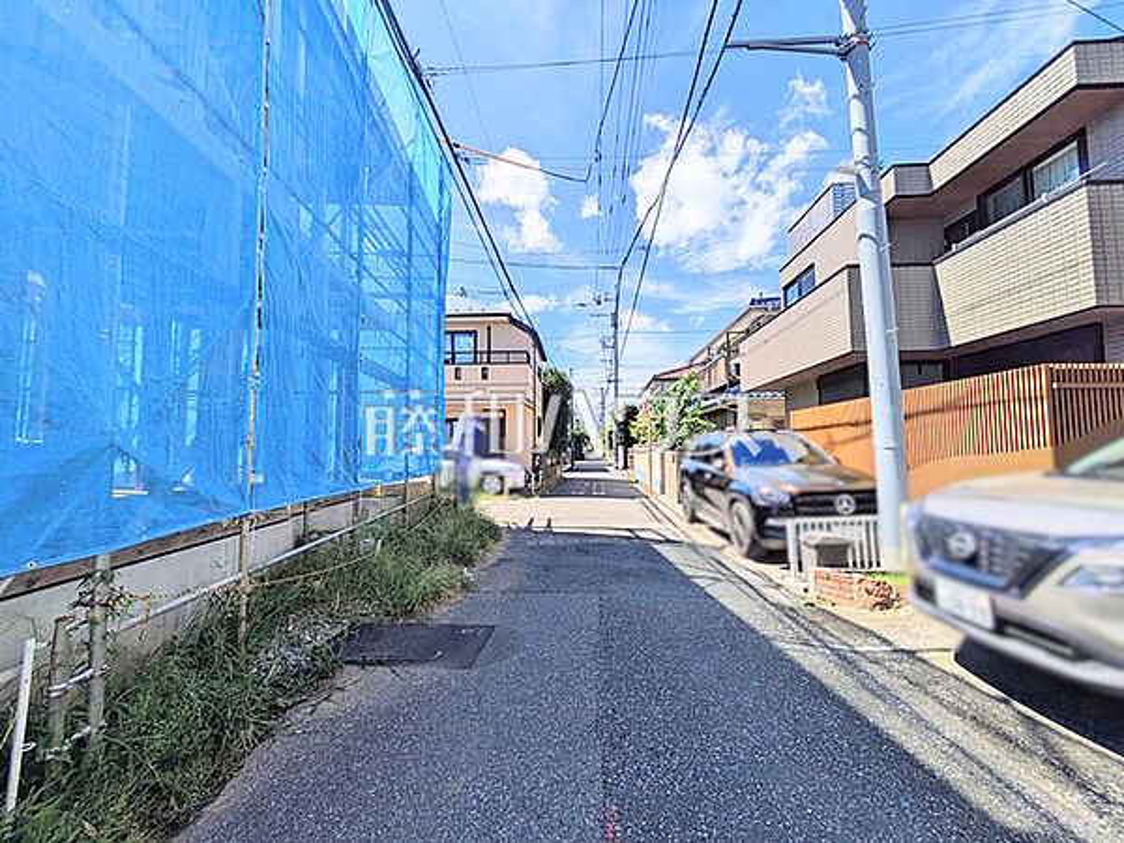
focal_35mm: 14
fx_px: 455
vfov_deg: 85.7
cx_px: 562
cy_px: 422
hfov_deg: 102.1
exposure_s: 1/1923
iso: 48
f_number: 2.2
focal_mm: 1.83
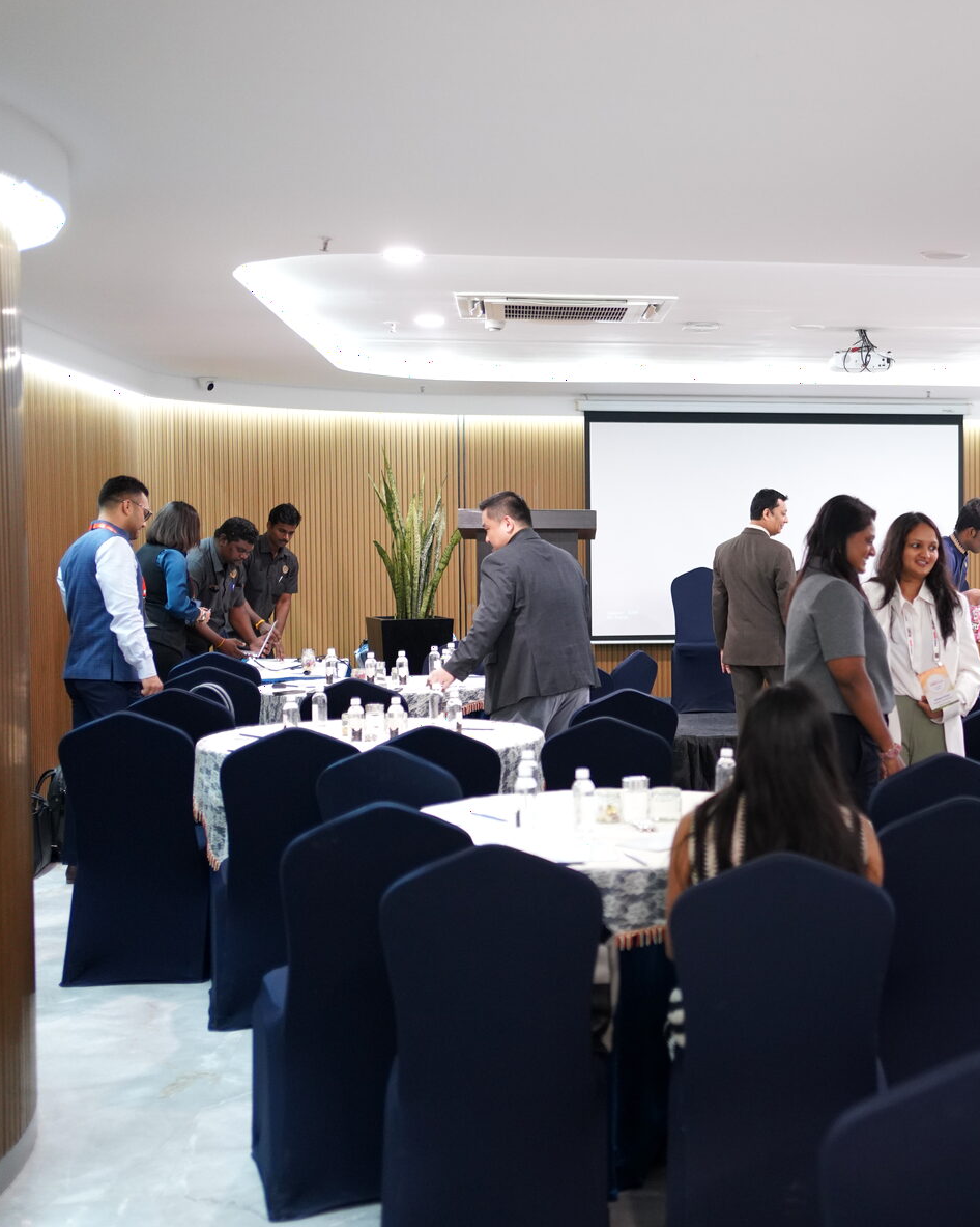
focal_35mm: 50
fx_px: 1813
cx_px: 910
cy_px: 614
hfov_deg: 28.9
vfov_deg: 37.3
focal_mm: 35
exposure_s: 1/100
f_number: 1.8
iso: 1600
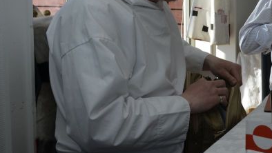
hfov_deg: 29.3
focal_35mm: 70
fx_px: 505
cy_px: 8
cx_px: 226
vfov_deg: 17.0
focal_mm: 22
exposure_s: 1/160
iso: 100
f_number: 6.3
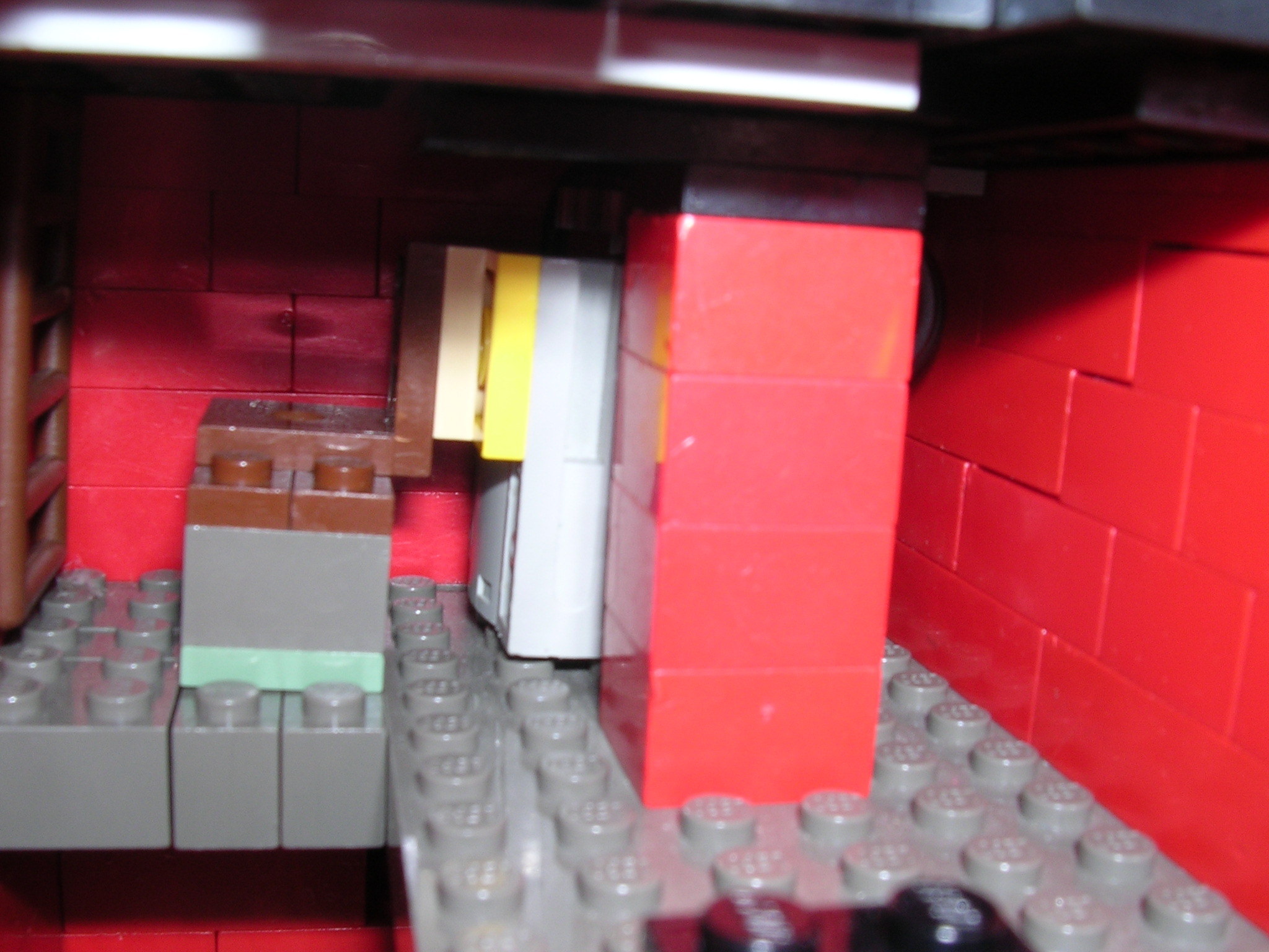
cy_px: 476
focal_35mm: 38
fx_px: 1393
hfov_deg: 49.0
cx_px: 634
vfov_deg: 37.7
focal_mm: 5.8
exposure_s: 1/60.1
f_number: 5.6
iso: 100
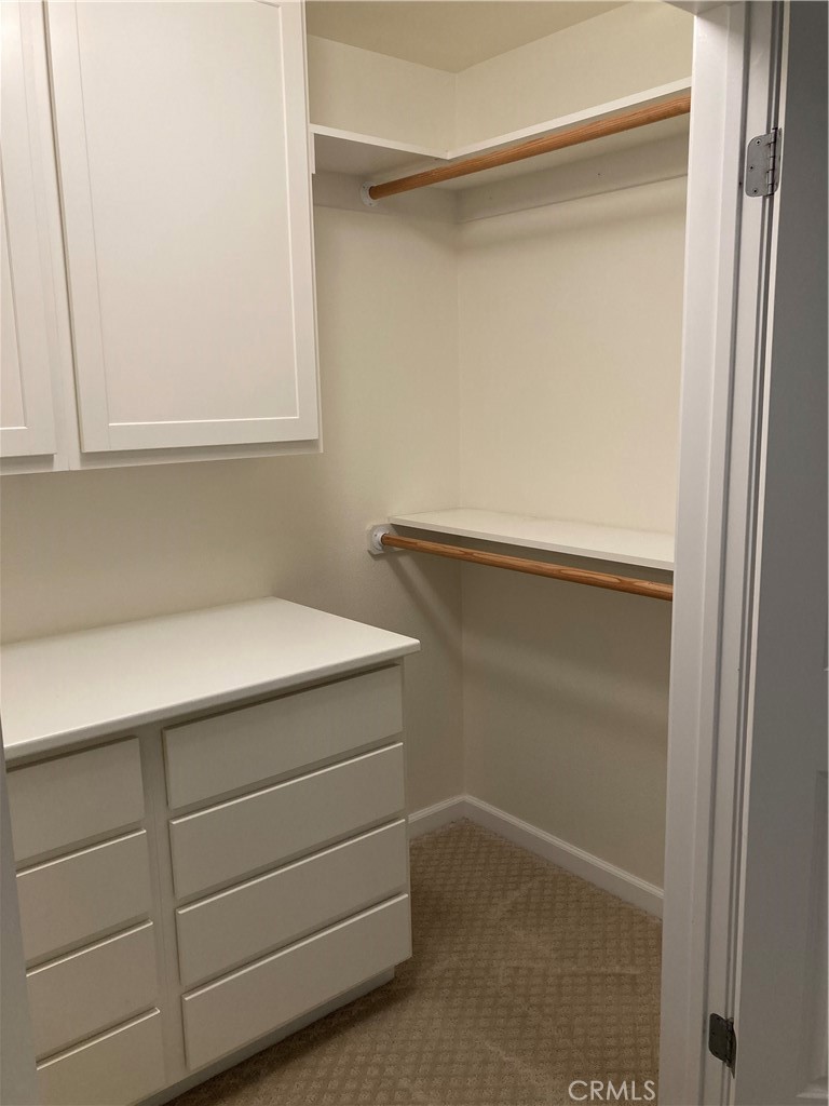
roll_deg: +0.2
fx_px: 894
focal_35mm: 28
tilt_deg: -9.1
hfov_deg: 49.7
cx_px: 414
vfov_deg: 63.4
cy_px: 553
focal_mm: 3.99
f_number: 1.8
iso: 80
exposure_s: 1/60
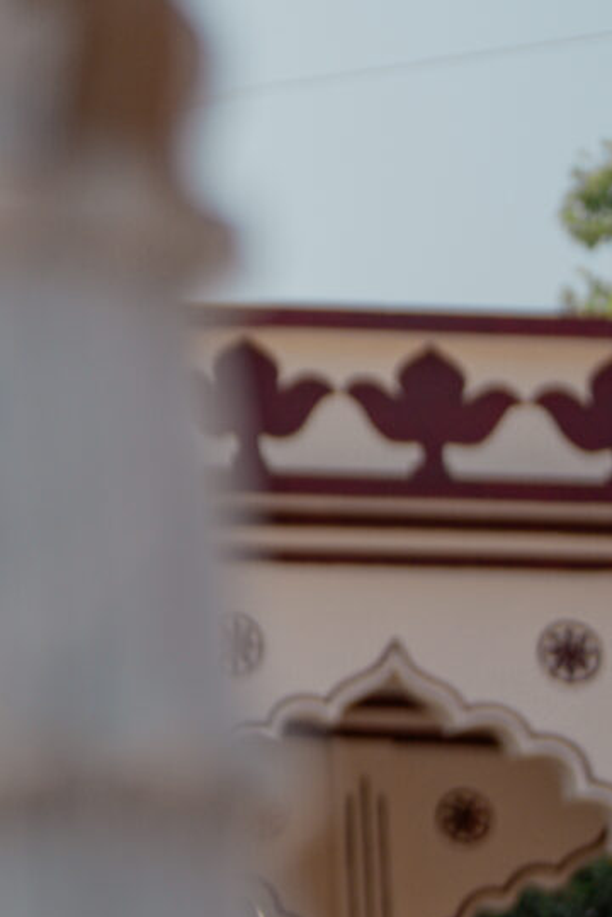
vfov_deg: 8.7
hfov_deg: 5.4
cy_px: 485
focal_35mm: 237
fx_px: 6043
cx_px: -1428
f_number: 1.6
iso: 100
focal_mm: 50
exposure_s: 1/3200
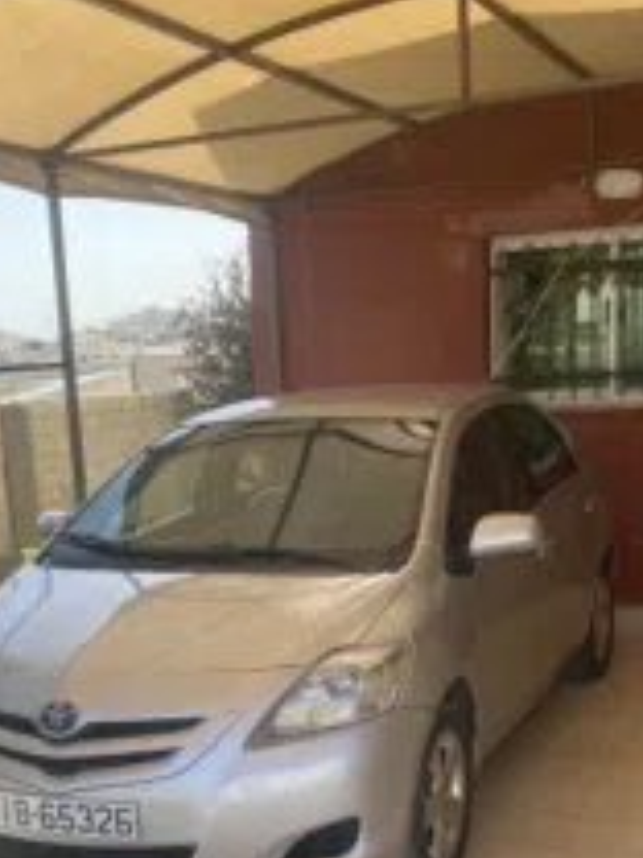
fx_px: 1238
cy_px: 676
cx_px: 342
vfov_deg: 37.0
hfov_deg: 29.1
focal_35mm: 50
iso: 32
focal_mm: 4.25
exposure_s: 1/949
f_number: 1.8
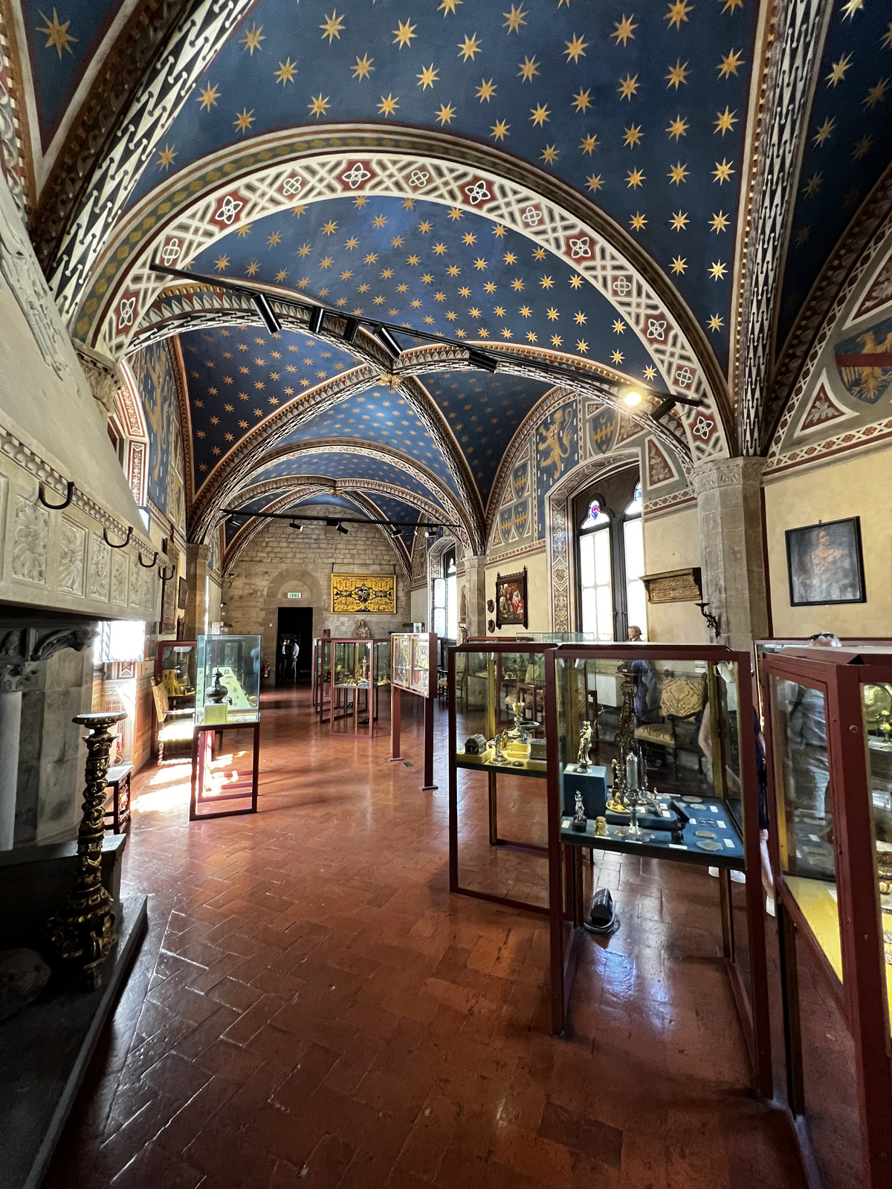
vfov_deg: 106.2
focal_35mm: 13
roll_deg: +0.1
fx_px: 447
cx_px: 446
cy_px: 594
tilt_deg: +5.1
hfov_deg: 89.9
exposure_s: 1/50
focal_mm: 1.57
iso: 500
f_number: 1.8
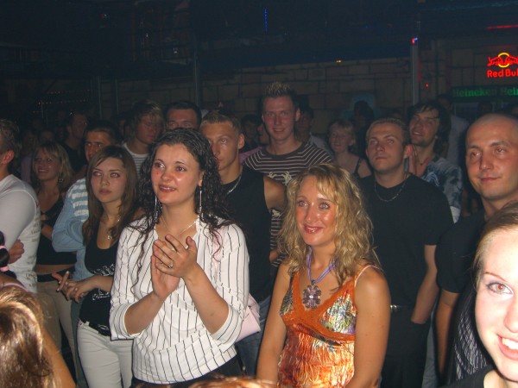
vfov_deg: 31.5
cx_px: 259
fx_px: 688
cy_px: 194
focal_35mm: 46
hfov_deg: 41.2
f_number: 3.1
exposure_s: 1/60
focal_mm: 9.5
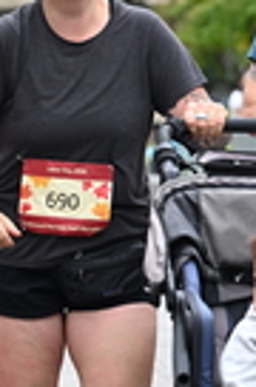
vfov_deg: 7.2
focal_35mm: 284
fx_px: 3045
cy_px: 3
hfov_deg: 4.8
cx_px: 337
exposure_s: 1/2000
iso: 640
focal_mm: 70
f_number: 2.8
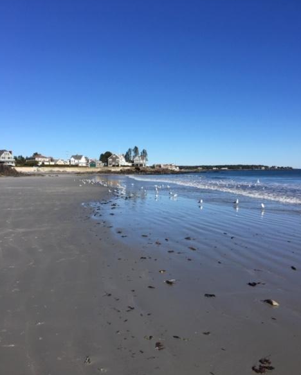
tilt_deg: -0.7
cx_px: 149
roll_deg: +0.4
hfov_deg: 47.2
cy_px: 186
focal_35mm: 31
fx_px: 345
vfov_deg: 57.1
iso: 32
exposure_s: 1/3049
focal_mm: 4.15
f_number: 2.2
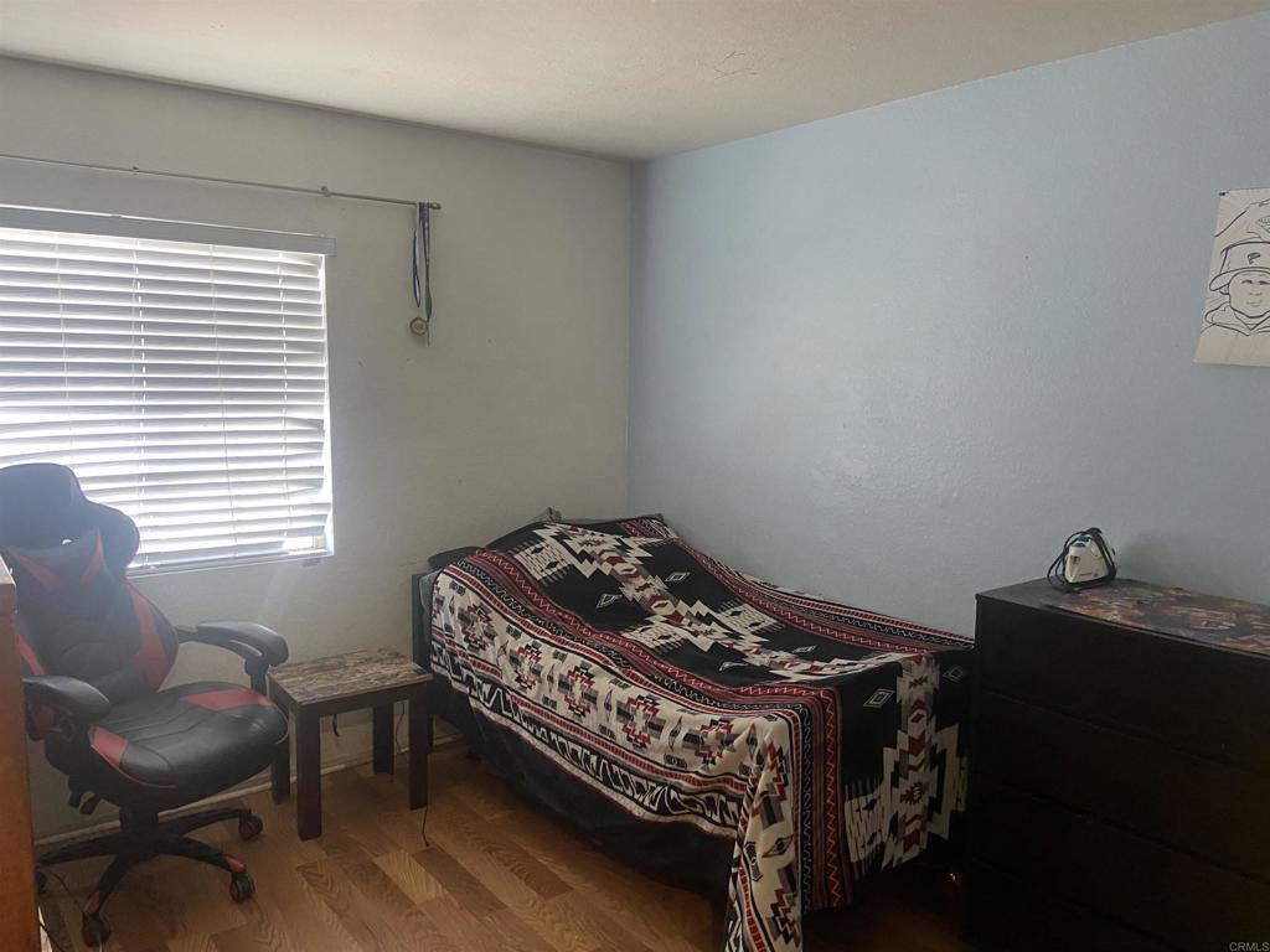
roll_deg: -0.7
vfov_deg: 53.1
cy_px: 476
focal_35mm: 26
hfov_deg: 67.3
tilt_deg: -7.1
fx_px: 954
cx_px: 635
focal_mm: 4.25
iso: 320
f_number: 1.8
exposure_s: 1/60
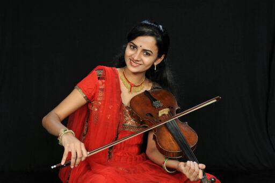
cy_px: 92
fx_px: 427
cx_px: 138
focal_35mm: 56
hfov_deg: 35.7
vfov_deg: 24.1
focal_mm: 56
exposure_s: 1/125
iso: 200
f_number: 6.3
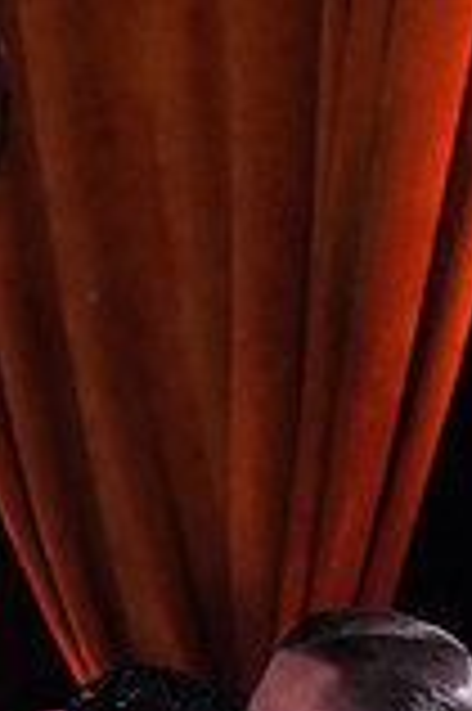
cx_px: 2
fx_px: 14111
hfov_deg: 1.9
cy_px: 1296
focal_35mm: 716
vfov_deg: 2.9
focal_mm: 195
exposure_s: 1/320
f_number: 5.6
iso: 5000
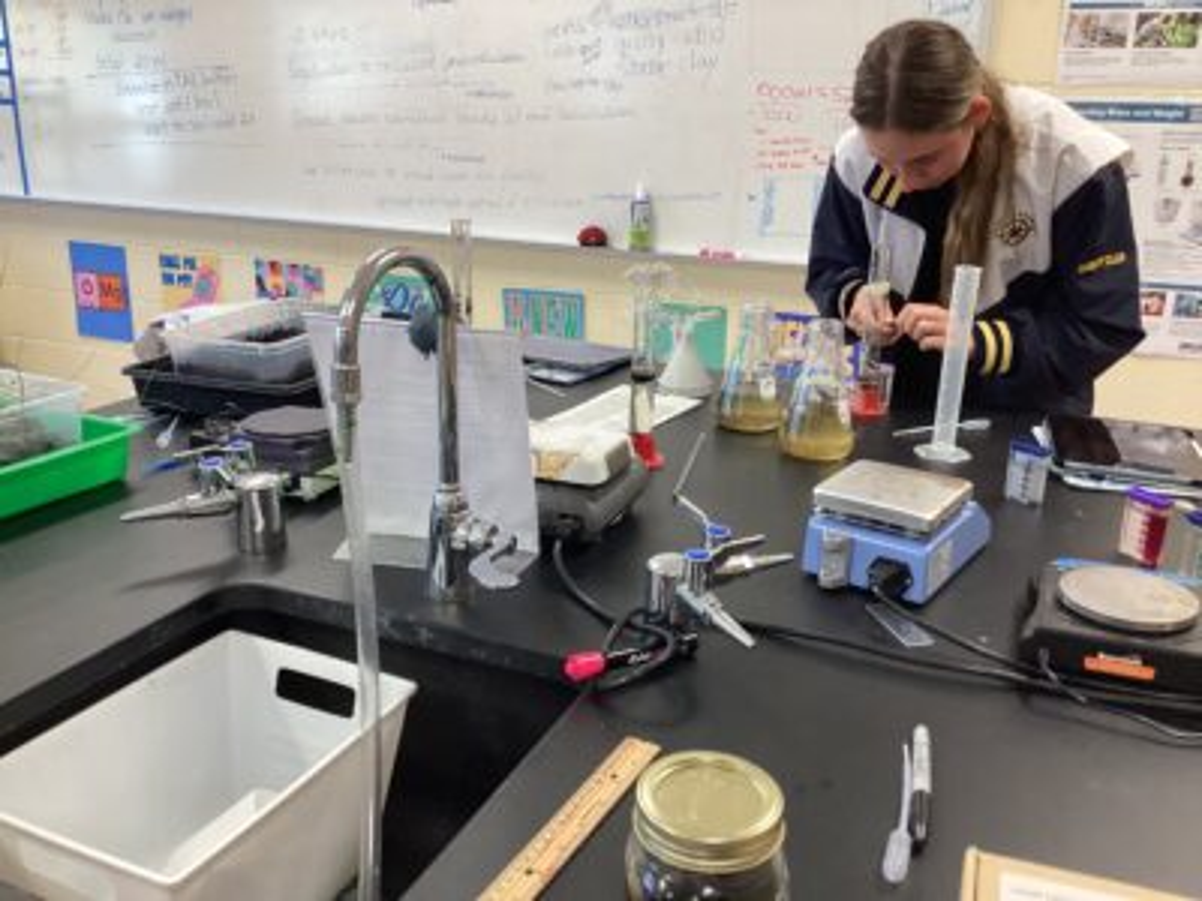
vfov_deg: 45.4
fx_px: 1076
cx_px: 601
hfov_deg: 58.4
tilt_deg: -17.6
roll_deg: -0.2
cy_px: 450
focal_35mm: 31
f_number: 2.4
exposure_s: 1/60
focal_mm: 3.3
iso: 100
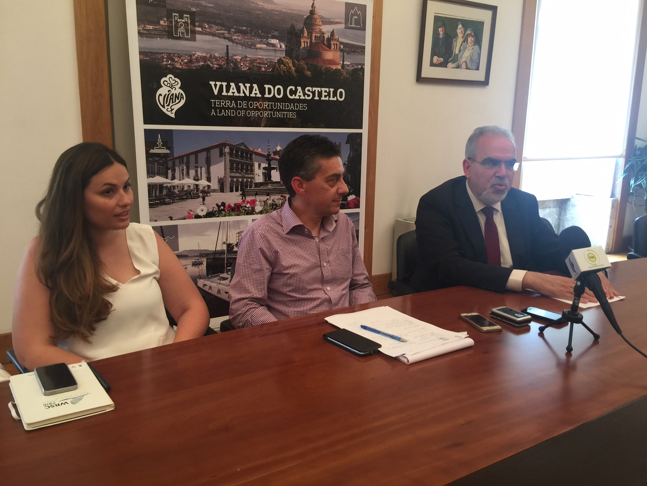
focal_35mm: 29
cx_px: 324
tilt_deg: -11.5
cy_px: 243
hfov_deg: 61.7
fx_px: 542
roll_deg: -2.3
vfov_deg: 48.2
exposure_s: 1/17
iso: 50
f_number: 2.2
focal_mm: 4.15
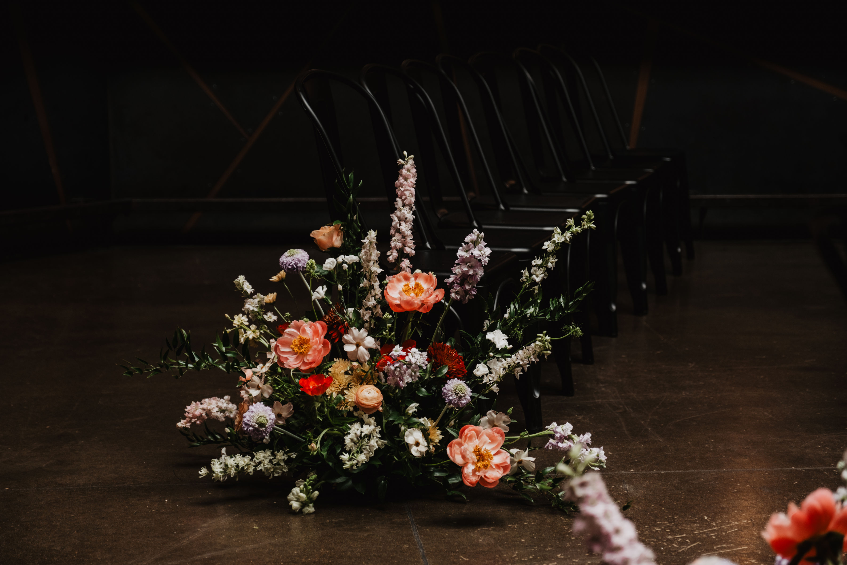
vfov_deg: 17.7
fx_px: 1811
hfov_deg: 26.3
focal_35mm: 77
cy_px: 282
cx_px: 424
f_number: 3.2
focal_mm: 51.6
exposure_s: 1/170
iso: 250
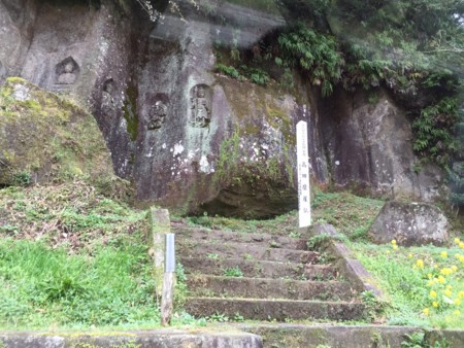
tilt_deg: +16.6
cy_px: 174
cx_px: 232
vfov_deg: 48.3
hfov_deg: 61.6
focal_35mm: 29
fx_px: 389
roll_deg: -2.9
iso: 40
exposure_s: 1/120
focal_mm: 4.15
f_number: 2.2
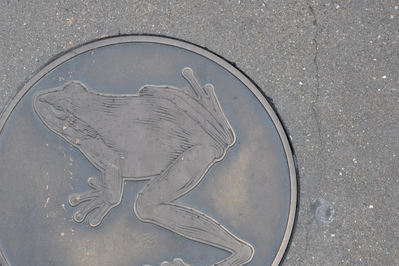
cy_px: 180
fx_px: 817
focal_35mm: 74
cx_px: 150
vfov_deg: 18.4
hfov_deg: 27.4
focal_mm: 35
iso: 400
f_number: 5.6
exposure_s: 1/125
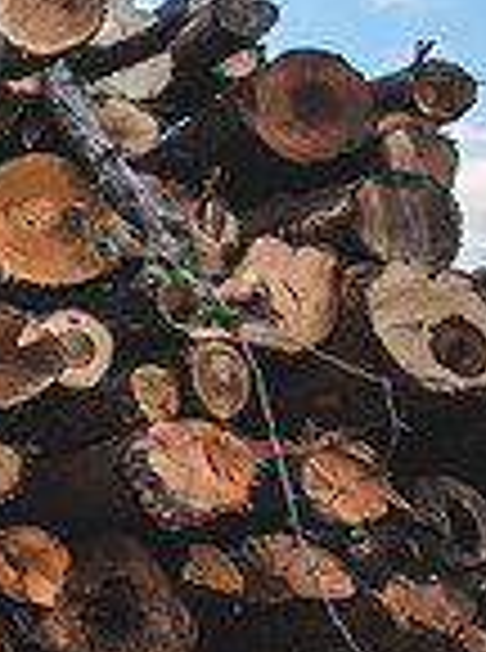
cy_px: 420
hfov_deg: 14.7
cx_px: -711
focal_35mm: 54
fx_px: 1015
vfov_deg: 35.4
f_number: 2.8
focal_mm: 14
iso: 100
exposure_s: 1/250
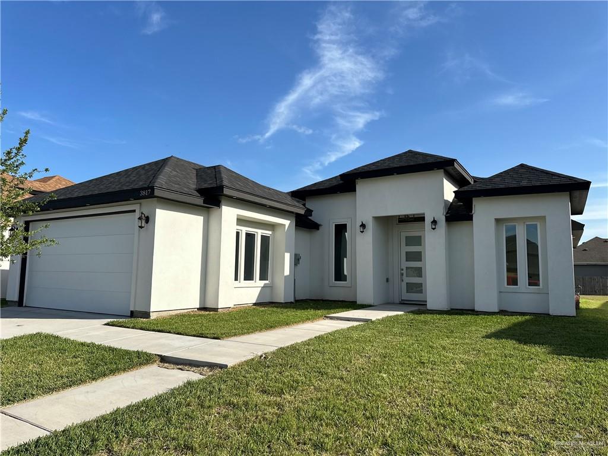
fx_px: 422
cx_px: 304
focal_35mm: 24
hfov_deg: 71.6
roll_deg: -0.9
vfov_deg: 56.8
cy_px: 228
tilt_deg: +5.9
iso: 80
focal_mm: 6.86
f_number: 1.78
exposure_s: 1/5000
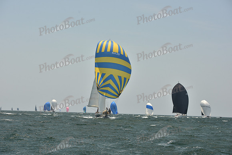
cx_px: 116
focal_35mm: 90
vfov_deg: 15.2
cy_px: 78
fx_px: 580
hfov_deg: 22.6
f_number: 6.3
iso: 250
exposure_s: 1/640
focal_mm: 90
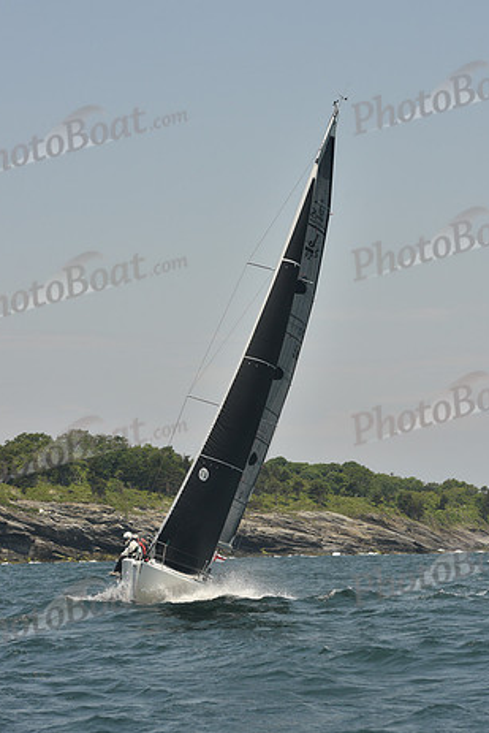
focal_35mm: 119
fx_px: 2423
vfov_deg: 17.2
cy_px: 345
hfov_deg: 11.5
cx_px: 270
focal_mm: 95
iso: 250
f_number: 7.1
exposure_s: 1/640
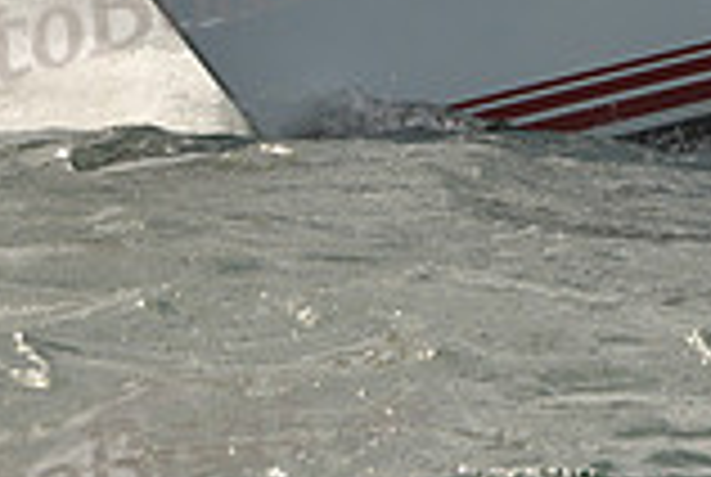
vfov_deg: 3.8
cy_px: -281
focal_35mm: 366
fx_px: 7242
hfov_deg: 5.6
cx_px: 670
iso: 320
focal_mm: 100
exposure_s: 1/1000
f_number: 7.1
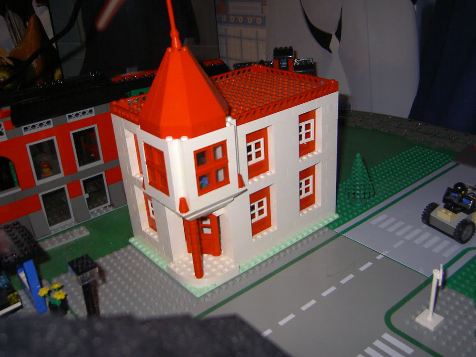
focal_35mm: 34
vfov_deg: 41.8
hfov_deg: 54.0
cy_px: 178
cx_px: 238
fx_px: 468
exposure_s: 1/60
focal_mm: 5.6
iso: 100
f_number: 2.8
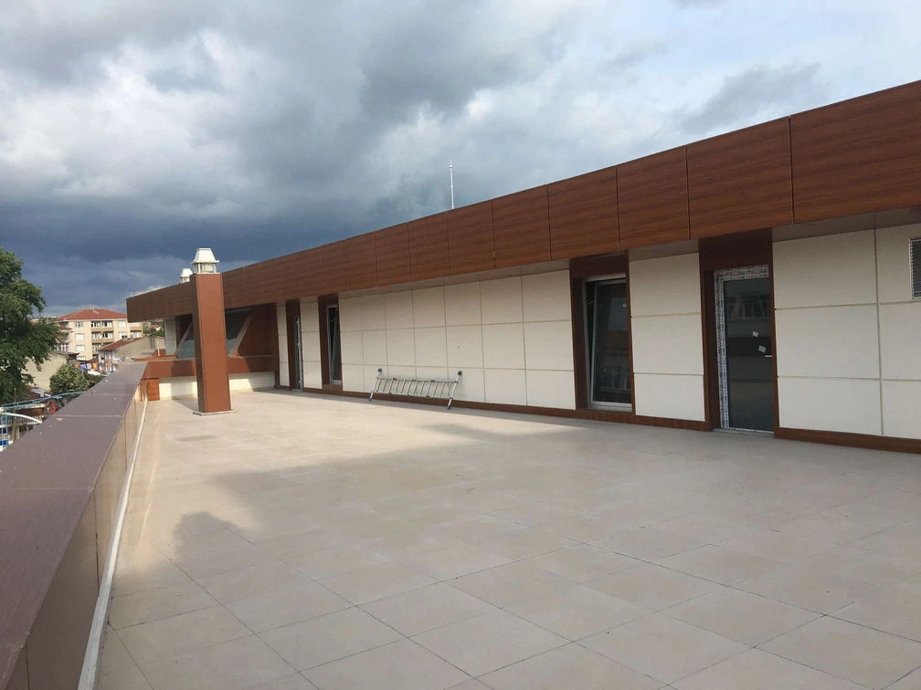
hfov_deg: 61.7
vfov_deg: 48.2
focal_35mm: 29
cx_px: 460
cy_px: 345
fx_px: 772
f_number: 2.2
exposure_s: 1/1166
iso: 25
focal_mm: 4.15
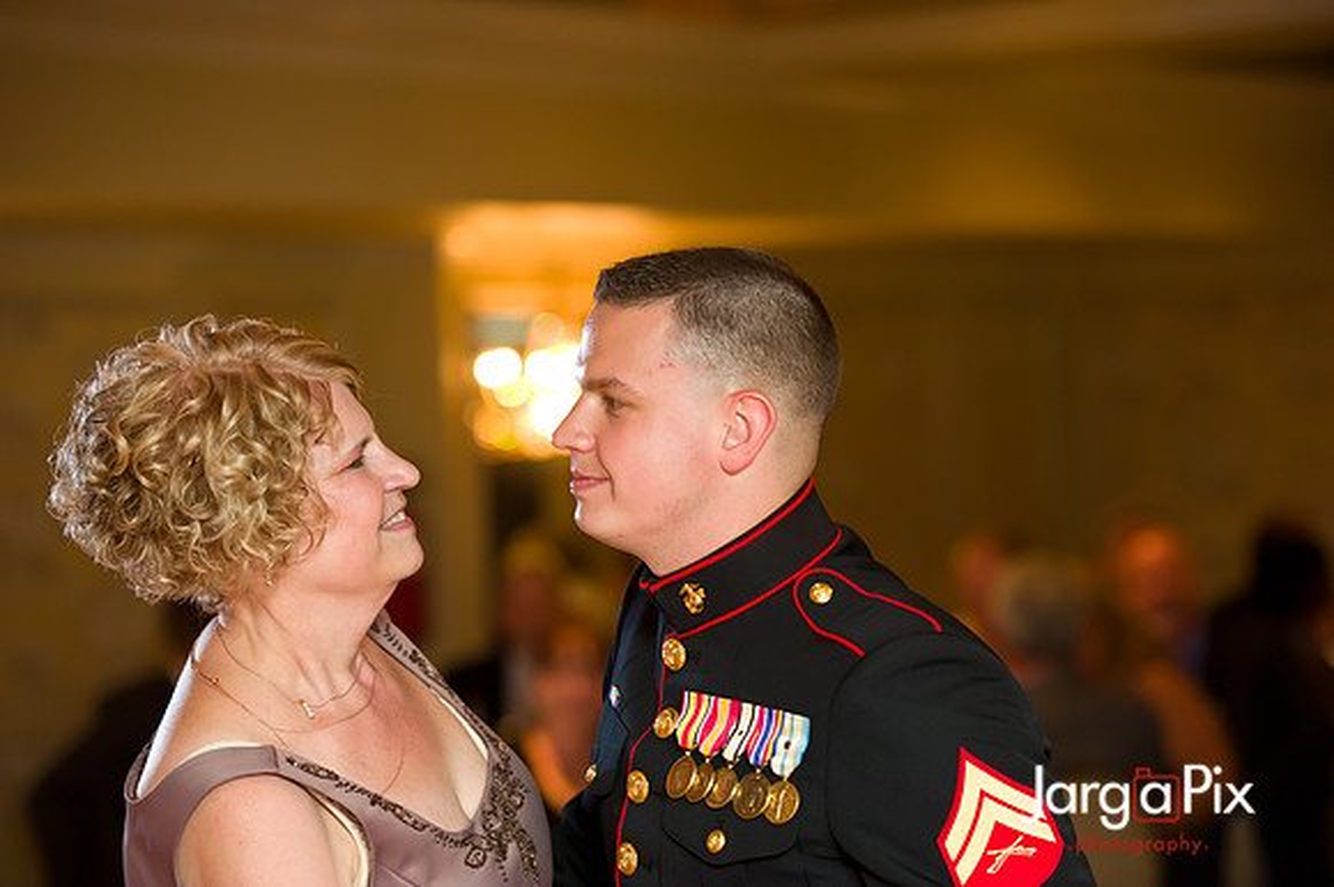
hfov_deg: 17.1
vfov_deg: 11.4
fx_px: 4444
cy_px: 444
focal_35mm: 120
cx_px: 667
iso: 1600
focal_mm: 120
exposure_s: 1/125
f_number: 3.2
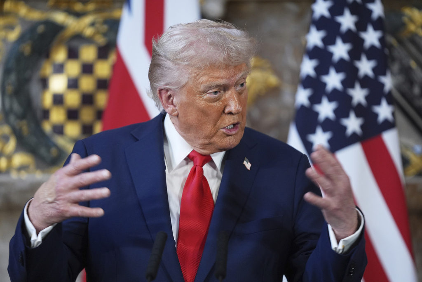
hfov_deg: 10.3
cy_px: 141
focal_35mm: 200
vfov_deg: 6.9
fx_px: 2345
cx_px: 211
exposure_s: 1/250
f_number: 2.8
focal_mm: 200
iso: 2000
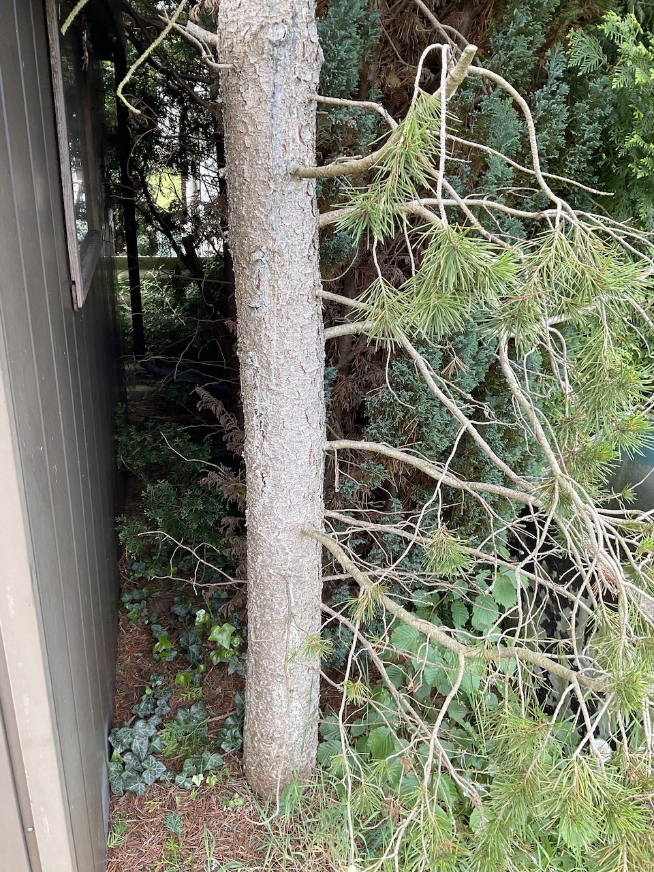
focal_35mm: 29
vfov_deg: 61.7
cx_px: 327
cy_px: 436
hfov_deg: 48.2
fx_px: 731
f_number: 1.8
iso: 40
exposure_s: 1/122
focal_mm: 3
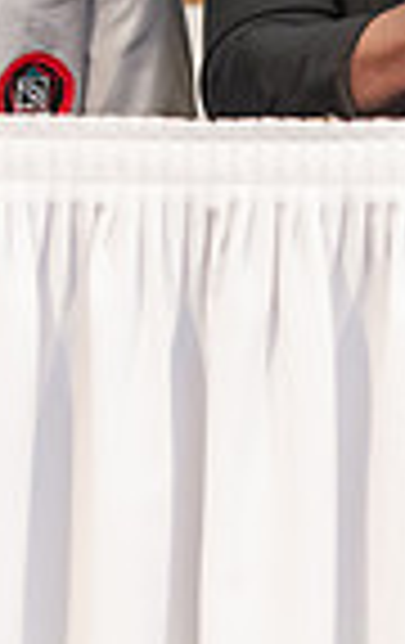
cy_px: -43
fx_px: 7978
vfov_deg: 4.6
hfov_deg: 2.9
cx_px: 666
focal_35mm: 454
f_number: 3.2
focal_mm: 110
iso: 2500
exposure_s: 1/200
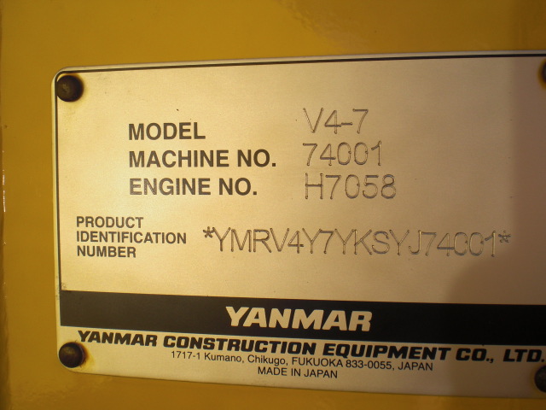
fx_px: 599
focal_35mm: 38
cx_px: 273
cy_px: 205
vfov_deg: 37.7
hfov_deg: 49.0
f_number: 5.6
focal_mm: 6.3
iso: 64
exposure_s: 1/400
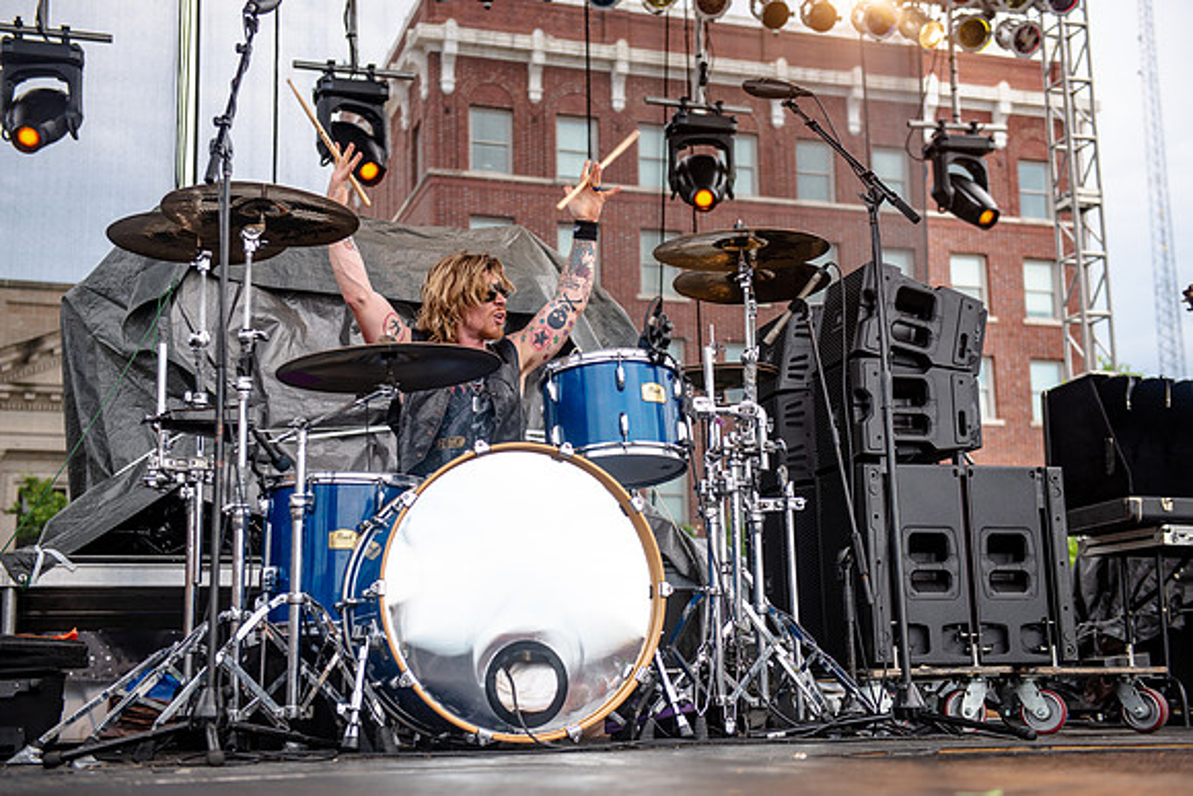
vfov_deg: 27.0
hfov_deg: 39.6
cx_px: 596
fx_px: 1657
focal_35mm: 50
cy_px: 398
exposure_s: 1/320
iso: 125
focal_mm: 50
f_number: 3.2
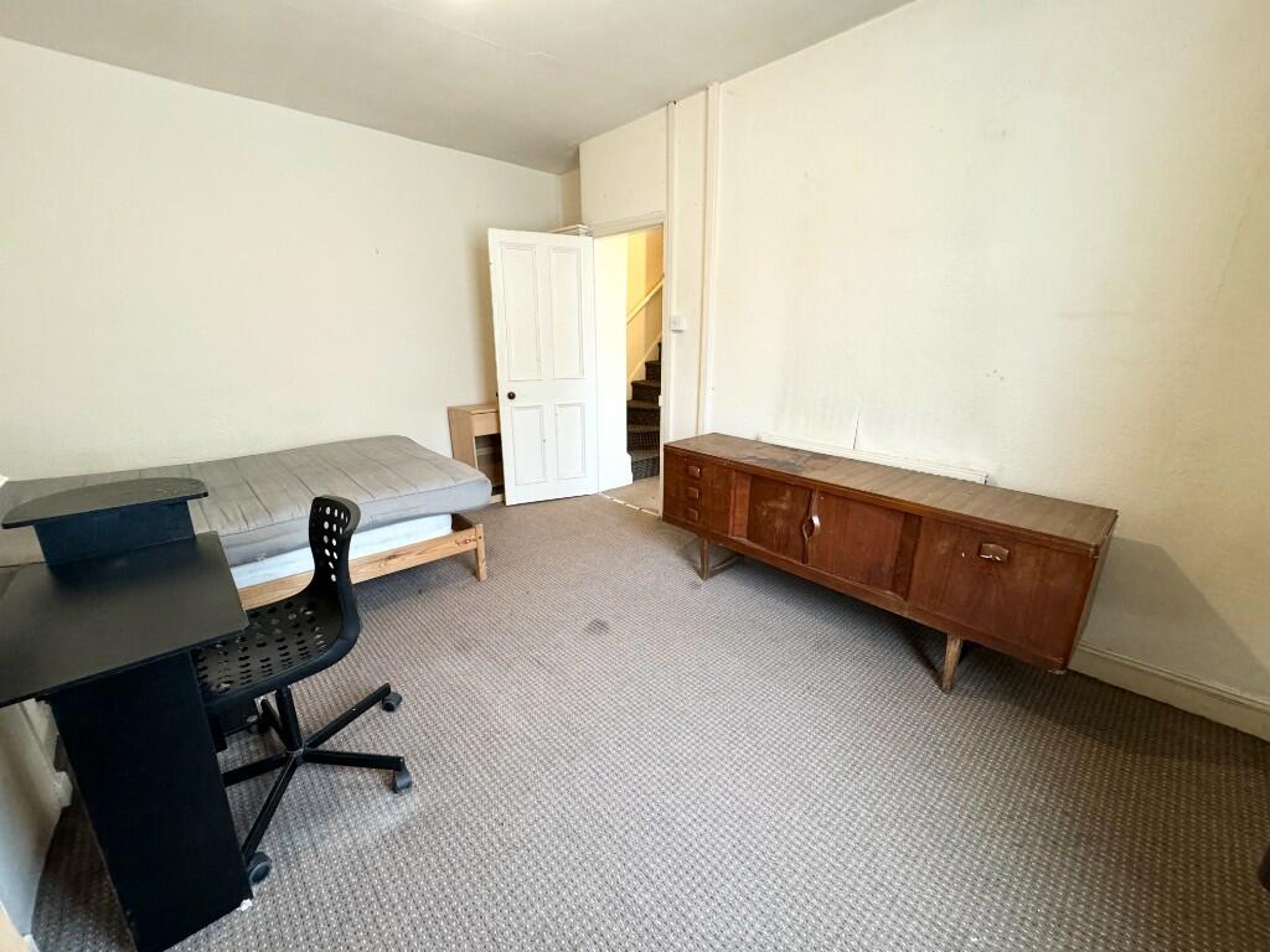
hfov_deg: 102.1
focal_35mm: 14
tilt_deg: -15.3
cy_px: 476
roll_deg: +0.1
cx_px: 635
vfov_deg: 85.7
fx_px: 514
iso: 320
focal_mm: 2.22
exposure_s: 1/50
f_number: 2.2
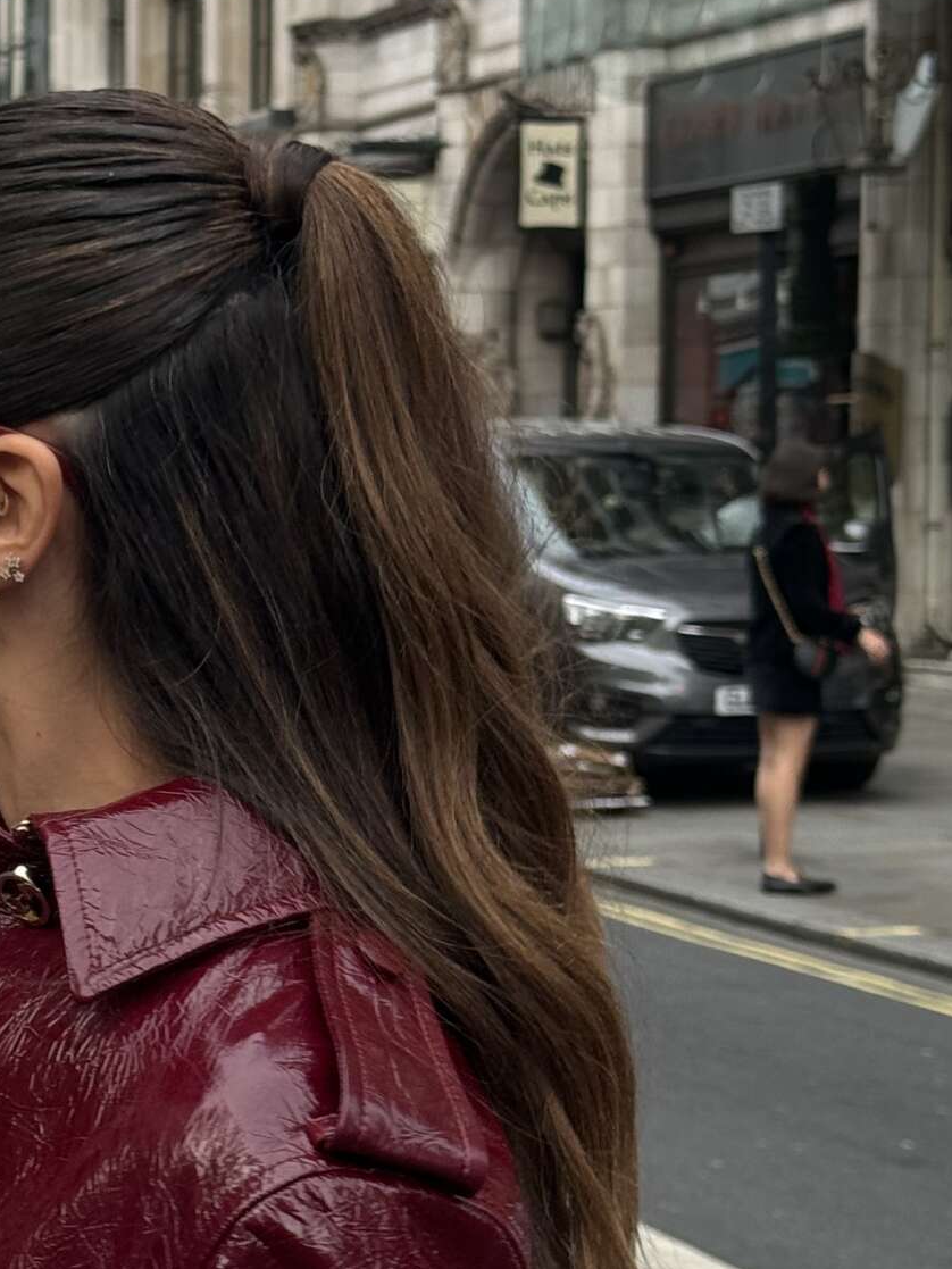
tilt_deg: -3.7
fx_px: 4033
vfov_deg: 17.8
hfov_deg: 13.3
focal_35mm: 110
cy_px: 857
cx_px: -7
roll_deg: +1.0
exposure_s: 1/172
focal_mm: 6.76
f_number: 1.78
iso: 80
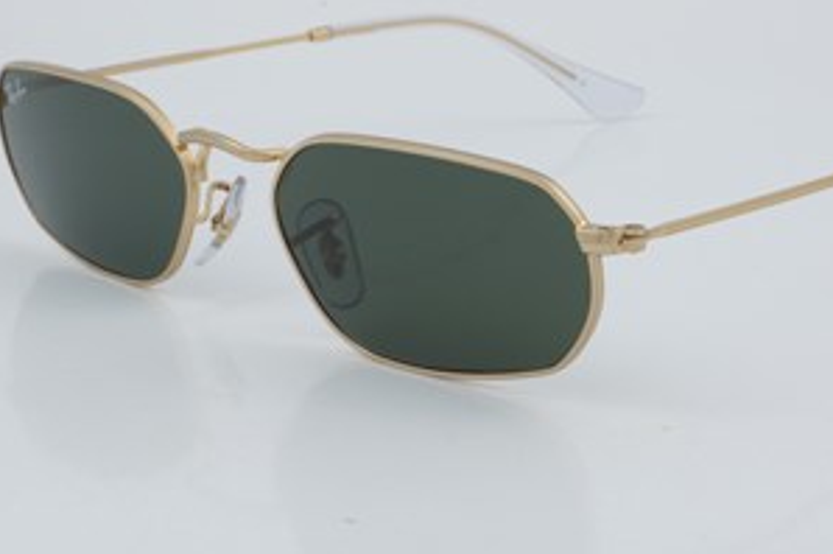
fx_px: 2558
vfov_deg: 12.3
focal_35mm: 111
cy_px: 213
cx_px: 528
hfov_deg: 18.5
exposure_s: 1/4
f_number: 29
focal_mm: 55
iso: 100
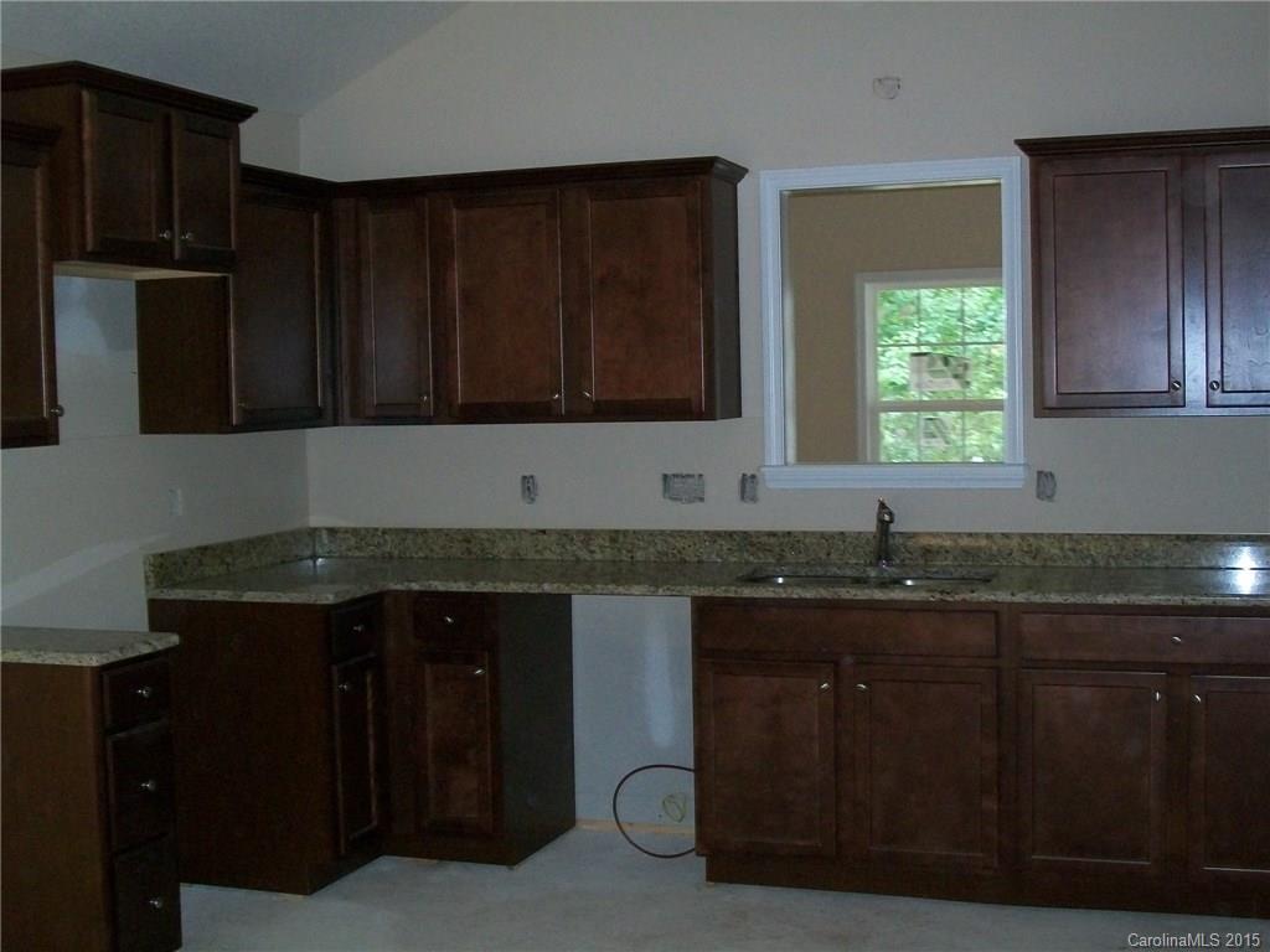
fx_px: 1651
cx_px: 635
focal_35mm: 45
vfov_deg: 32.2
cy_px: 476
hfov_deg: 42.1
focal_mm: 7.6
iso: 160
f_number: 3
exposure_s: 1/80
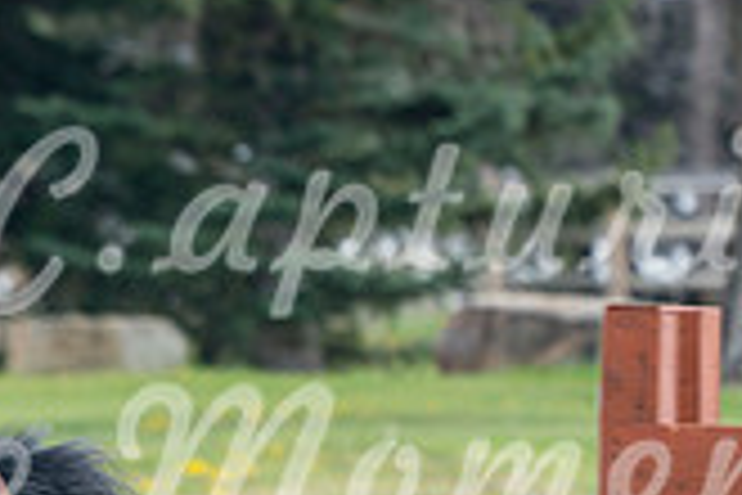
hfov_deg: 2.0
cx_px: -319
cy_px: 479
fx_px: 20919
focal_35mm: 1015
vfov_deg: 1.4
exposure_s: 1/320
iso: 200
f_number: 5.6
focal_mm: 288
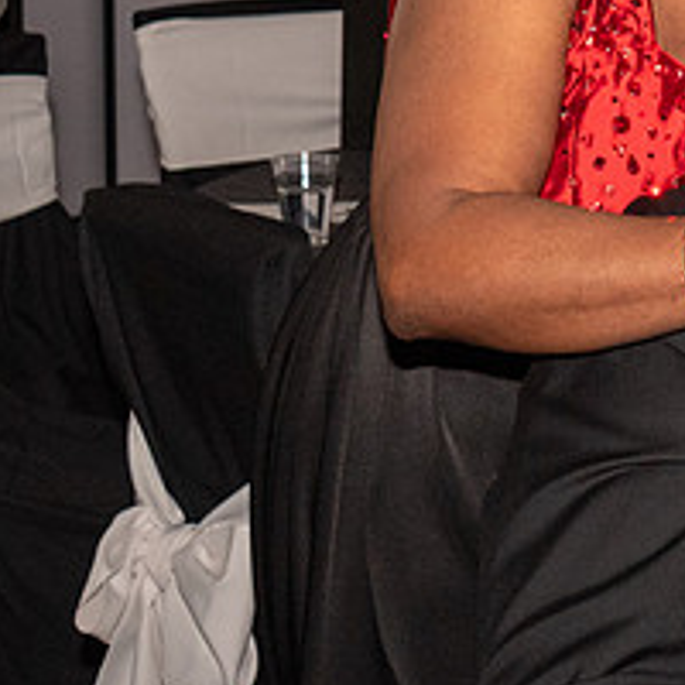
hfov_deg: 13.2
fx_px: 2866
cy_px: 46
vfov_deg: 13.5
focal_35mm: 128
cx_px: 839
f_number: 8
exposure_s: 1/100
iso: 2000
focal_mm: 35
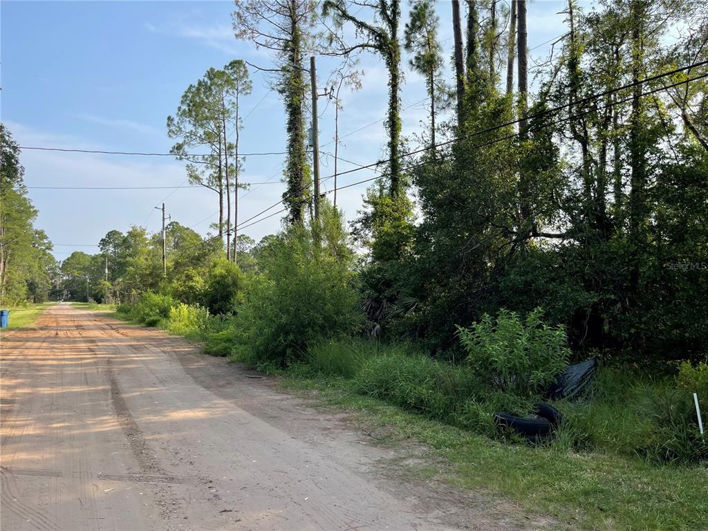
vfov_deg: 54.9
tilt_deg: +3.5
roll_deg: -0.3
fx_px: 511
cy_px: 266
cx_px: 354
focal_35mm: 25
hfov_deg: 69.4
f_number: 1.6
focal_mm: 5.1
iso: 32
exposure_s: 1/2336
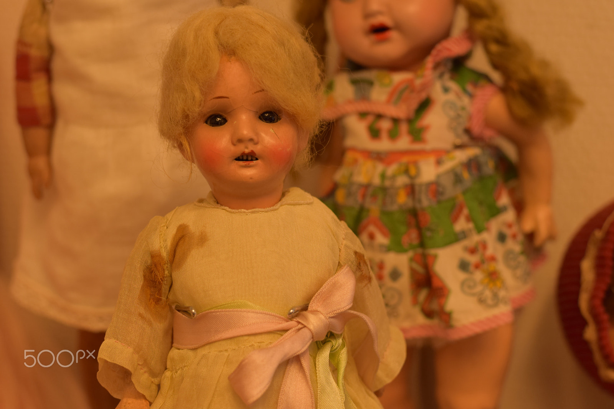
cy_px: 204
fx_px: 1279
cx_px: 307
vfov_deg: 18.2
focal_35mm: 75
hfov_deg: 27.0
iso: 320
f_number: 4
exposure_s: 1/125
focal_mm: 50
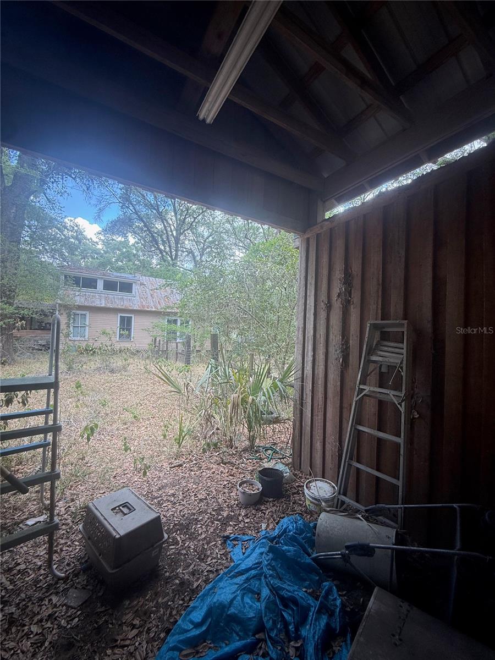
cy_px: 330
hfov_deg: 85.7
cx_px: 248
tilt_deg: +1.6
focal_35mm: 14
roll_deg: -1.3
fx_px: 267
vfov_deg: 102.1
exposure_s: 1/99
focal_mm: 2.22
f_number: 2.2
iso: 64
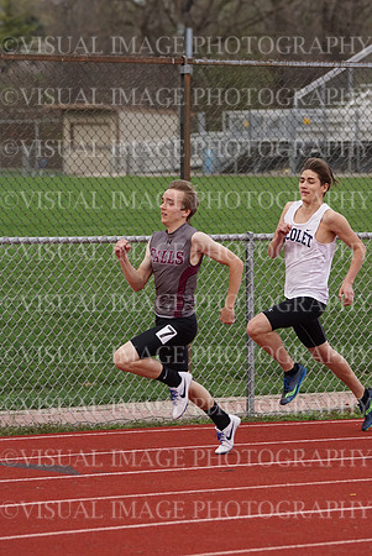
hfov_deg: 5.7
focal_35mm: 240
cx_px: 186
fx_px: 3711
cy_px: 278
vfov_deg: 8.6
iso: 1250
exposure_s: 1/1000
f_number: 5.6
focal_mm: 160
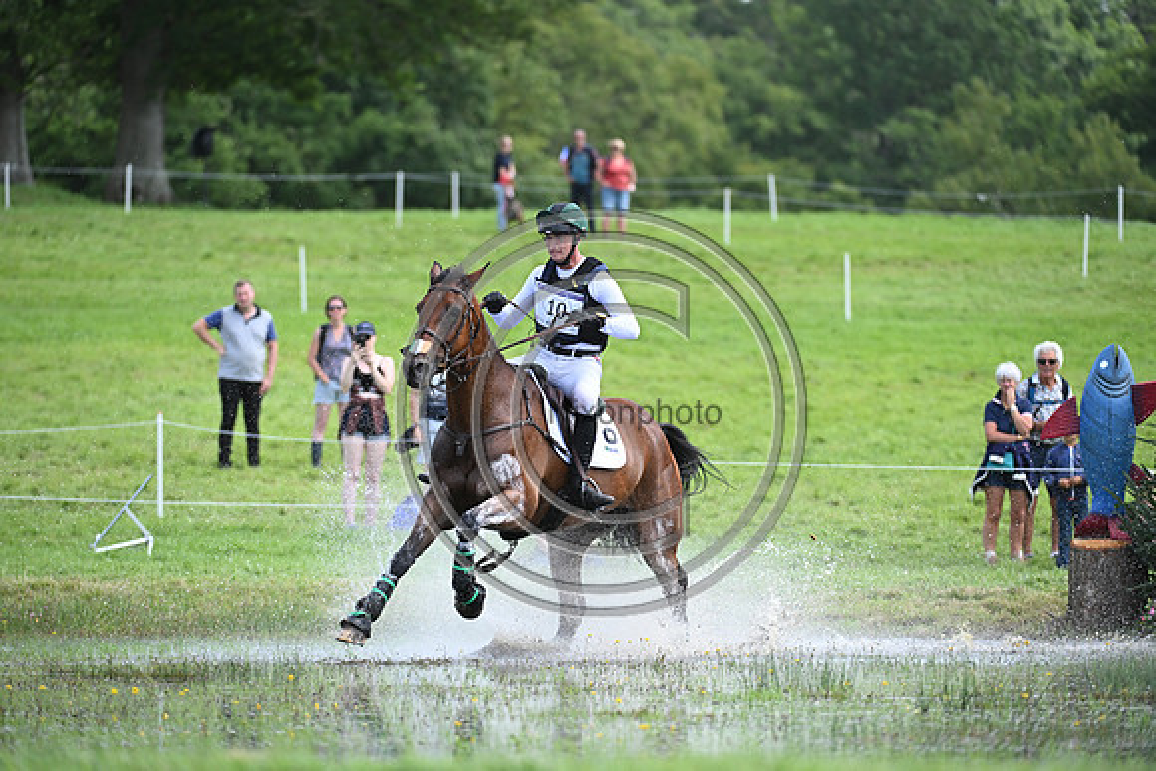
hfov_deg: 7.9
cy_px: 386
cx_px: 578
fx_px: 8350
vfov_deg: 5.3
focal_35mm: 260
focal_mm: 260
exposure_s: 1/1600
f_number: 5
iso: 720
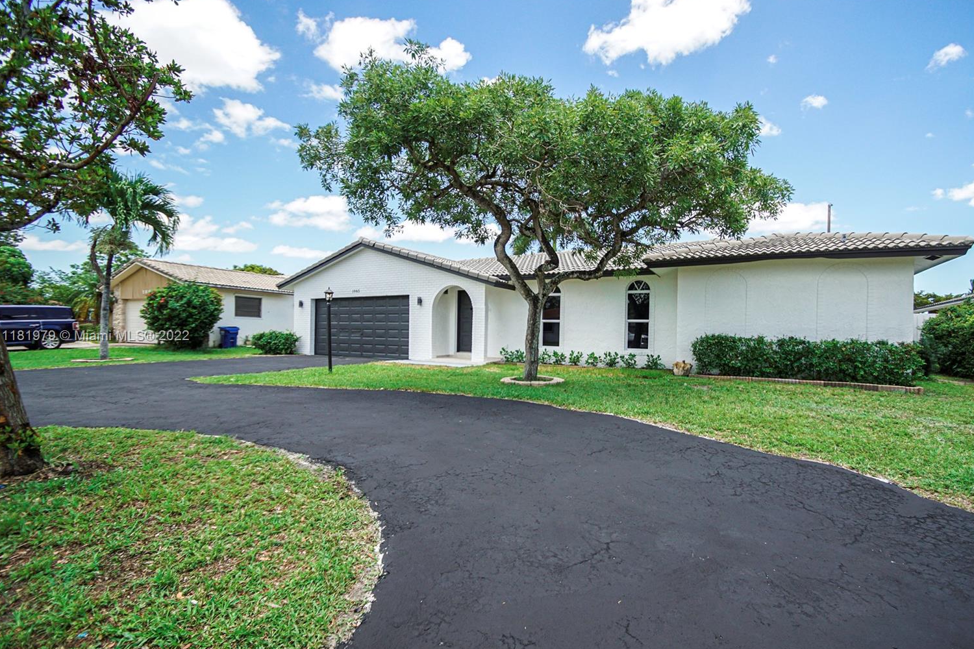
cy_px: 337
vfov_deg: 73.7
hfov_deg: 96.7
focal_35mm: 16
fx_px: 433
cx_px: 501
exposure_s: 1/800
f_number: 3.5
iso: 250
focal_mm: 10
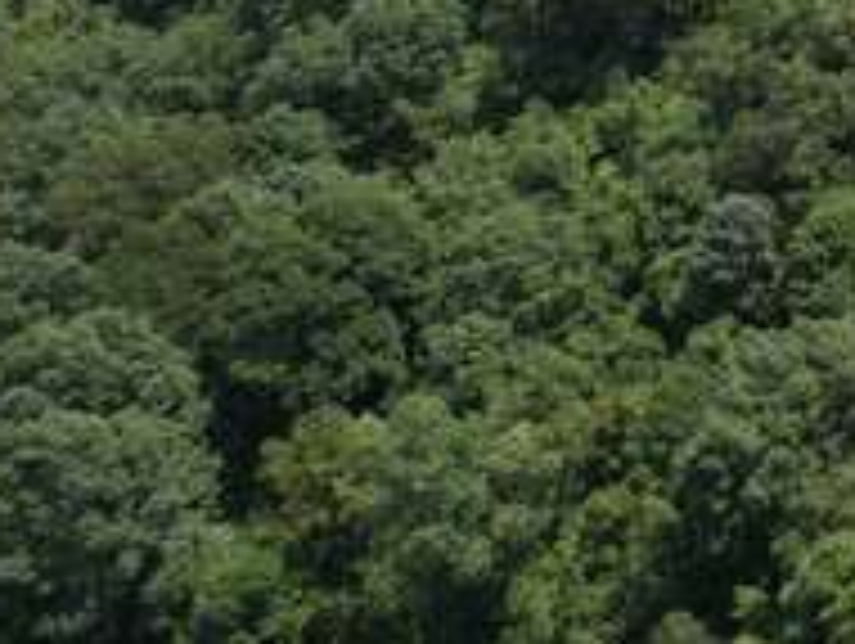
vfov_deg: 12.7
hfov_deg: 15.7
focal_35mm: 100
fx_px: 2473
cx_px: 1678
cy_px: -703
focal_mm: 8.38
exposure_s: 1/2000
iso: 140
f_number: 2.8
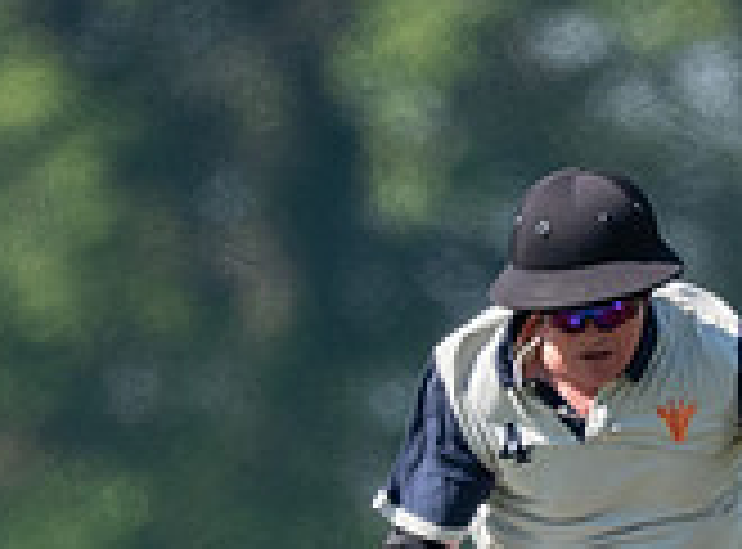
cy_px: 1135
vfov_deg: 0.4
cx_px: 590
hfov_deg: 0.5
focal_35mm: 4041
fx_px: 86181
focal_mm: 500
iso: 400
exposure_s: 1/2500
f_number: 4
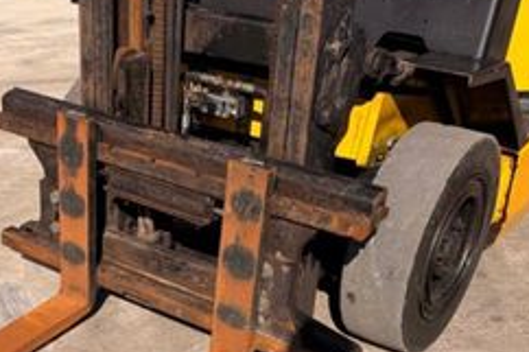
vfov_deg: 21.4
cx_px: 77
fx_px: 910
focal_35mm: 62
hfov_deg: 31.2
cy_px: 319
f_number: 1.78
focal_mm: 6.76
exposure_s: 1/7353
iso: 80
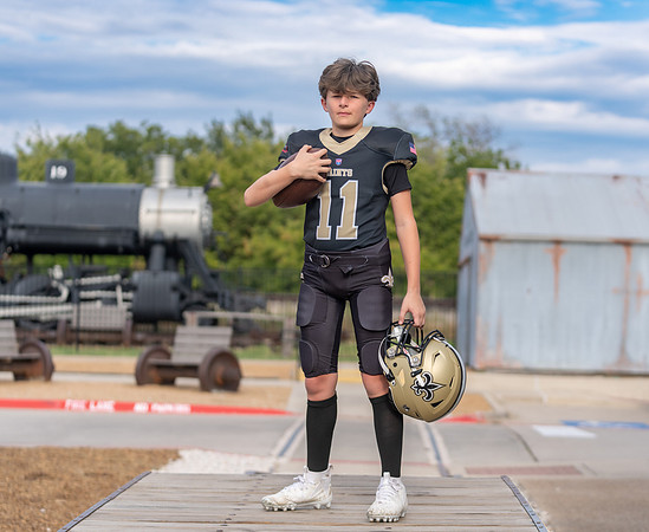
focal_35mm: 84
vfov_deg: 18.6
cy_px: 268
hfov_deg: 22.6
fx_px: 1625
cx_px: 384
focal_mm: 72
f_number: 2.8
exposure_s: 1/1000
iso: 100
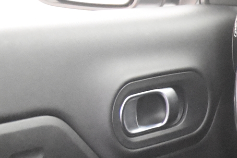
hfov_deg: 12.9
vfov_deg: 9.7
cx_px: 459
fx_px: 921
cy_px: 191
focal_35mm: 140
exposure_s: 1/40
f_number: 3
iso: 11400
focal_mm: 24
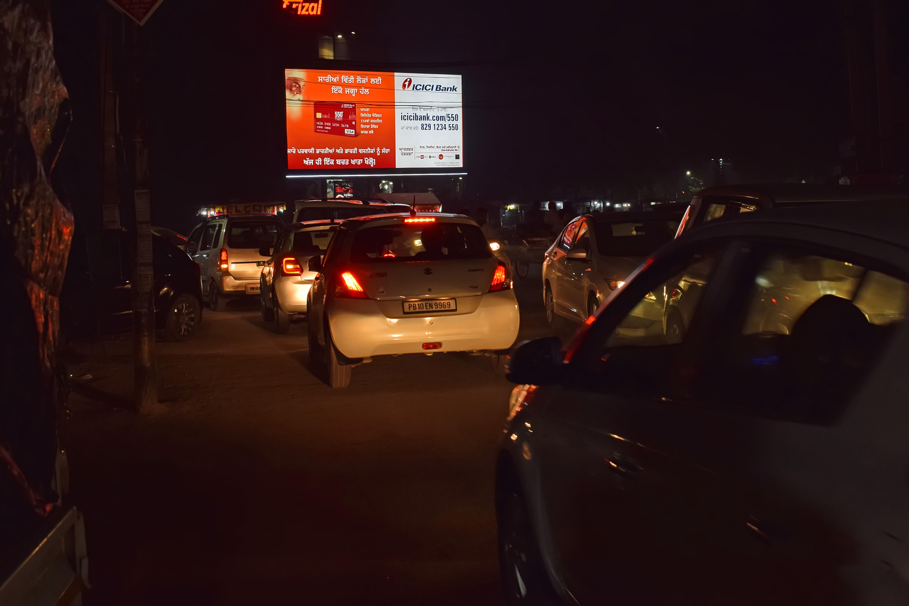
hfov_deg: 51.3
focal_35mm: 38
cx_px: 454
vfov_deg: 35.5
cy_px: 303
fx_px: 947
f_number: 8
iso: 400
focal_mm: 25
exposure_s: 1/50
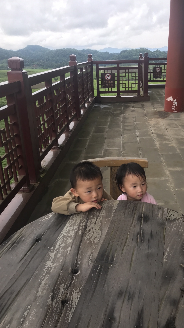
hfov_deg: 37.7
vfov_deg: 62.6
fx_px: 269
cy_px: 165
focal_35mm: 31
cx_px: 109
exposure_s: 1/156
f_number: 1.8
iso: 20
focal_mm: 3.99
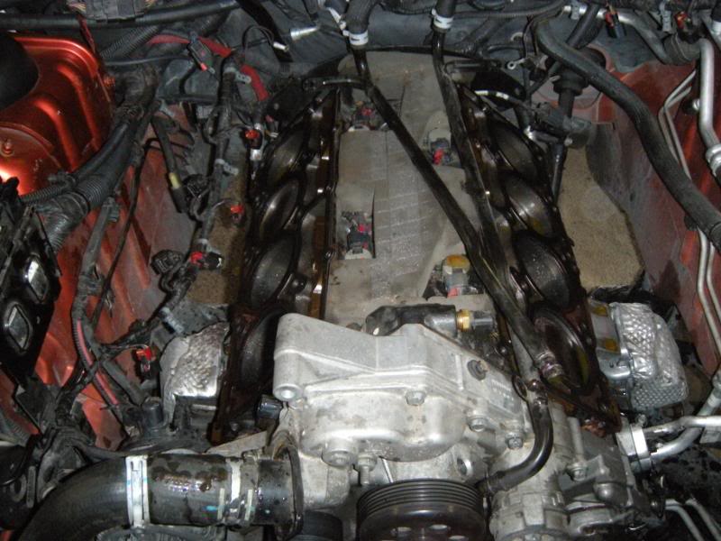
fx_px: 729
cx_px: 360
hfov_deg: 52.6
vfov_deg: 40.7
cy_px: 270
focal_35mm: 35
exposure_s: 1/60
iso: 400
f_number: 3.8
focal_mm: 5.9
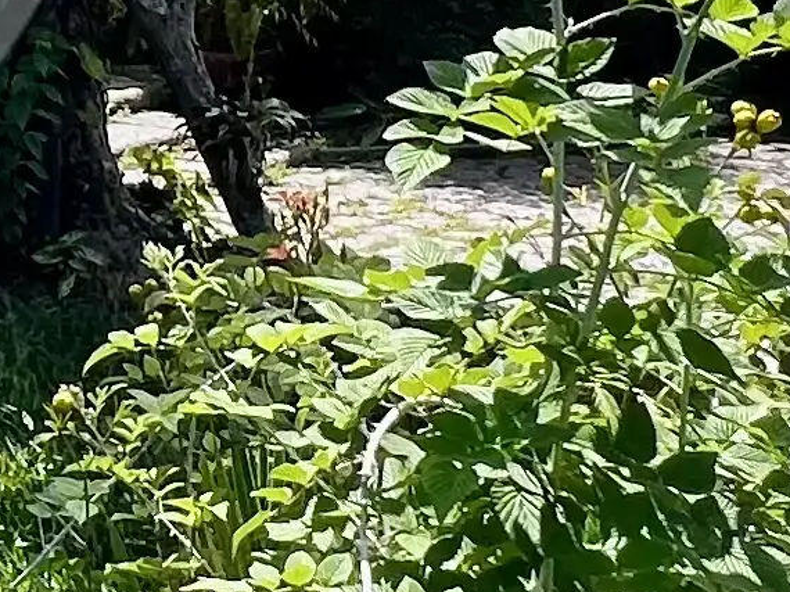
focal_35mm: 92
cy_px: -269
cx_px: -437
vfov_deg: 15.0
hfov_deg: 18.6
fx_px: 2099
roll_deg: +0.8
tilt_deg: +2.8
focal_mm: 1.57
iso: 32
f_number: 1.8
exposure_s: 1/853
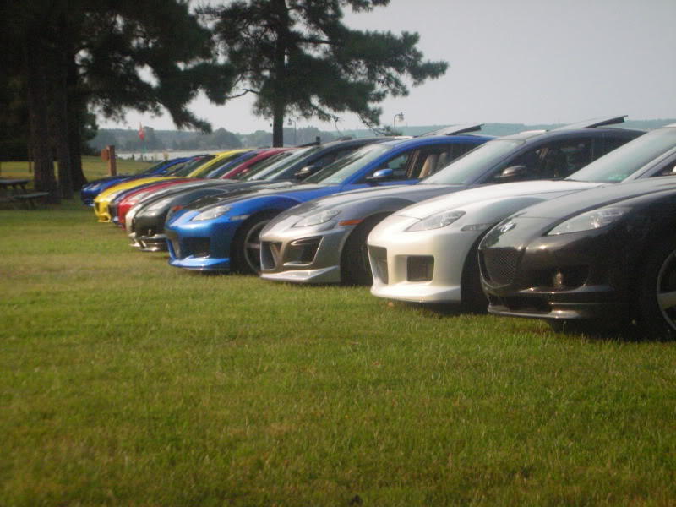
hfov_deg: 18.7
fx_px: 2050
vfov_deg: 14.1
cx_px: 338
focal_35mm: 105
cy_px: 254
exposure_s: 1/451
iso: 400
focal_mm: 17.4
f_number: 5.4
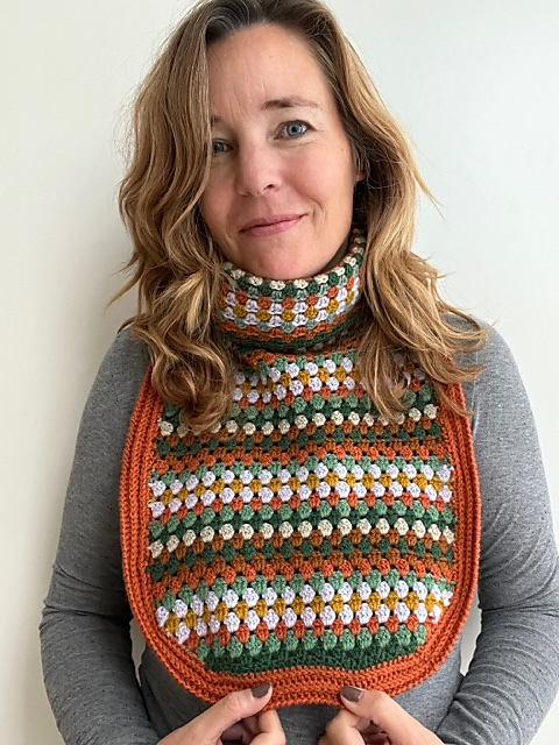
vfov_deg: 60.0
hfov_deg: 46.8
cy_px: 372
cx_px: 280
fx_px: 646
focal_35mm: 30
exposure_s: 1/42
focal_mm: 2.71
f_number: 2.2
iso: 400
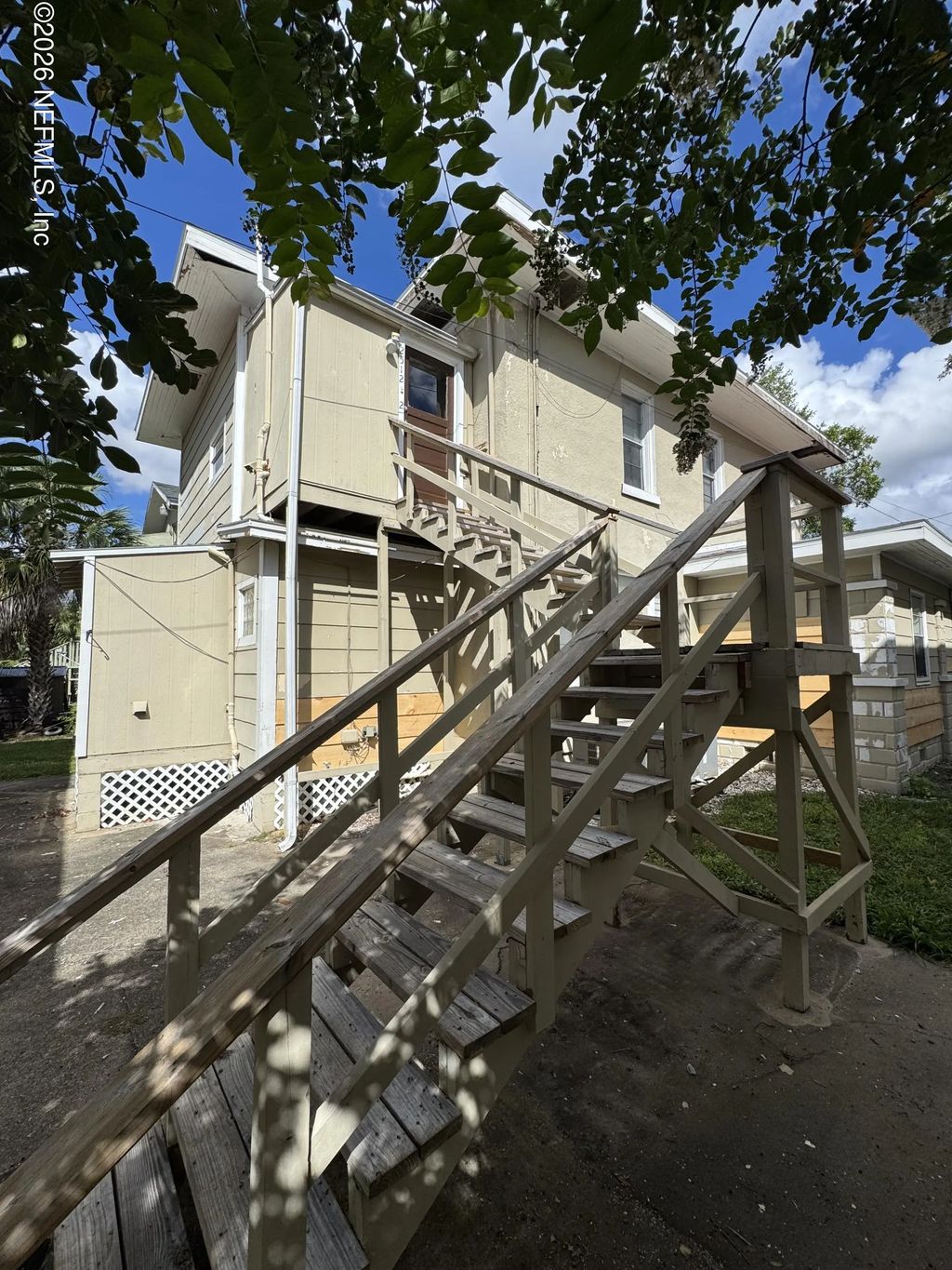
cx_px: 476
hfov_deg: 85.7
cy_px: 635
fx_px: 513
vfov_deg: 102.1
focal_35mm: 14
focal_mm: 2.22
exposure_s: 1/2584
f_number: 2.2
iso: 40
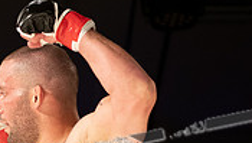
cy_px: 200
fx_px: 1787
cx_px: -71
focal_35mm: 267
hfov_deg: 8.0
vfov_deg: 4.5
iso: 1600
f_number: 2.8
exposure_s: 1/1000
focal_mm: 70
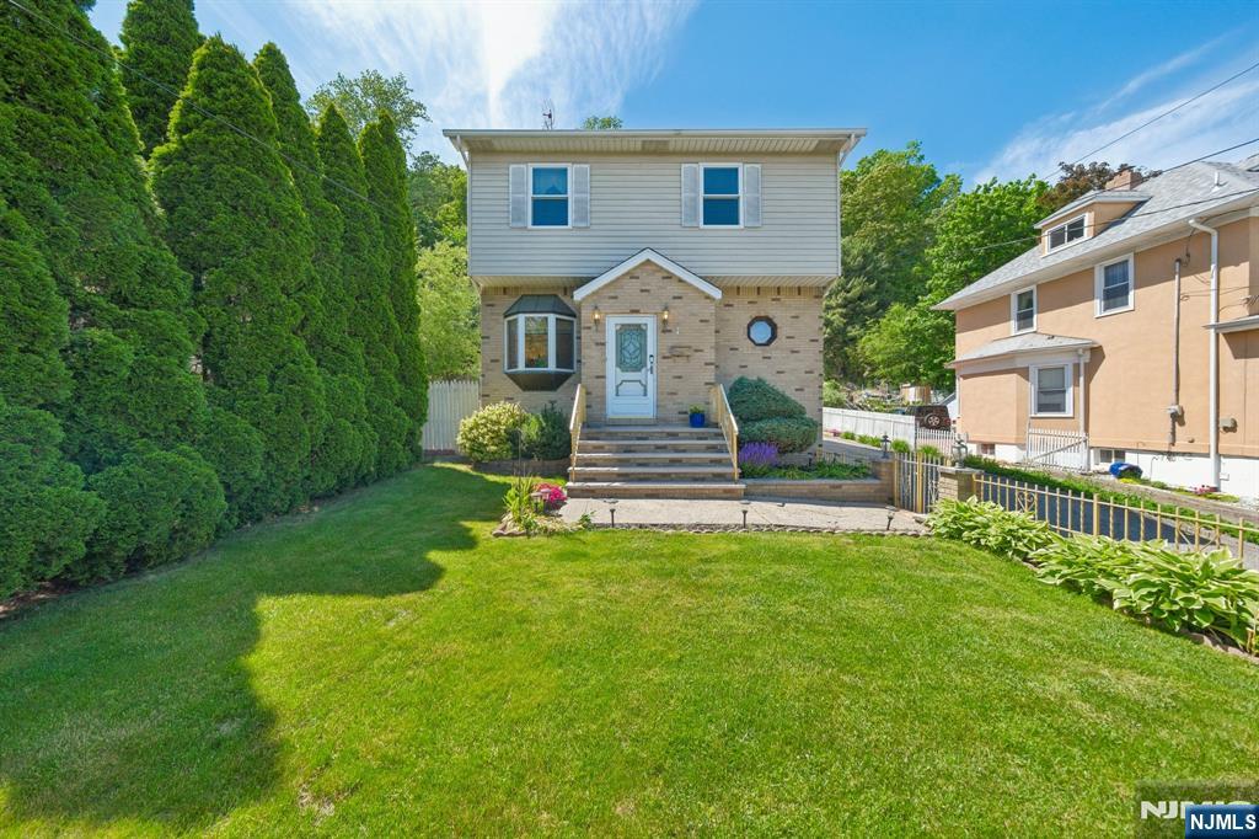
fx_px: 420
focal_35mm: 12
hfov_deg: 112.6
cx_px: 630
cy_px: 420
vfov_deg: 90.0
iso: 800
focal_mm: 8
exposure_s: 1/1700
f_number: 5.6
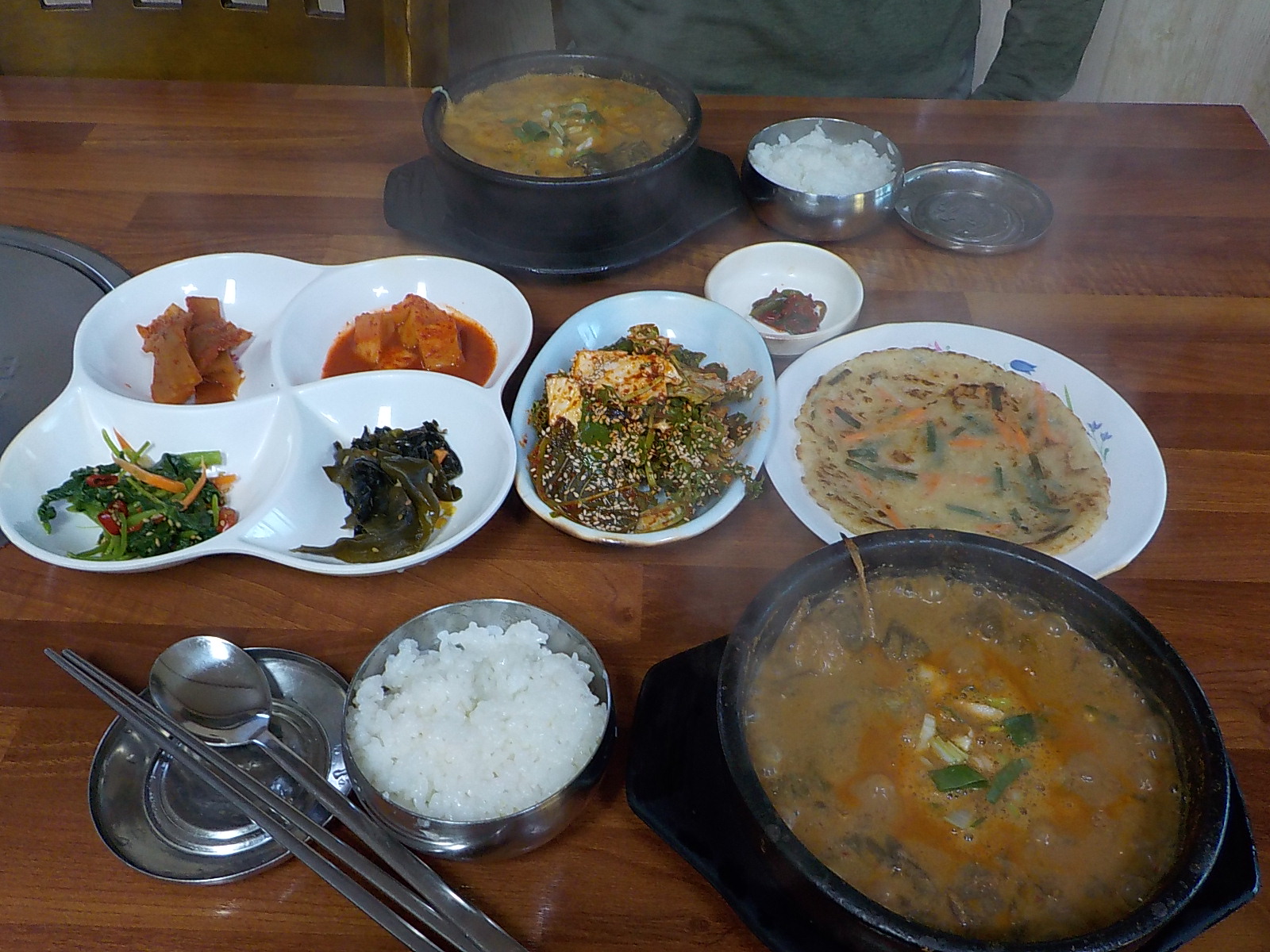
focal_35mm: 30
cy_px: 476
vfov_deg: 46.8
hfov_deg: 60.0
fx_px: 1101
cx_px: 635
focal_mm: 4.1
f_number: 3.3
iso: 220
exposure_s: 1/30
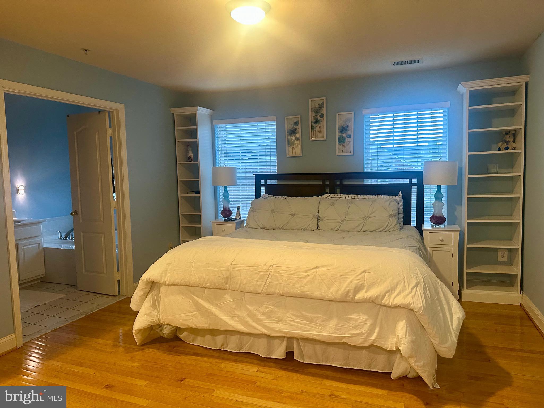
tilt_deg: -4.6
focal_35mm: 24
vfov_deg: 56.8
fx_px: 377
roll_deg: +1.1
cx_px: 272
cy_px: 204
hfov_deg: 71.6
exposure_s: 1/60
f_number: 1.78
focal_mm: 6.86
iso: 400
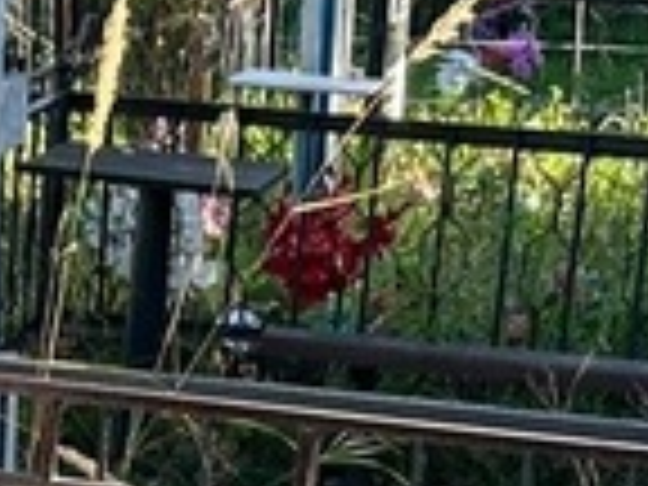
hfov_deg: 10.6
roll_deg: -0.8
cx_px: 90
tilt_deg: -30.4
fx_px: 3463
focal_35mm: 185
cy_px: 1080
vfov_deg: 7.6
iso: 50
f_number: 1.5
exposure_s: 1/464
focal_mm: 5.7
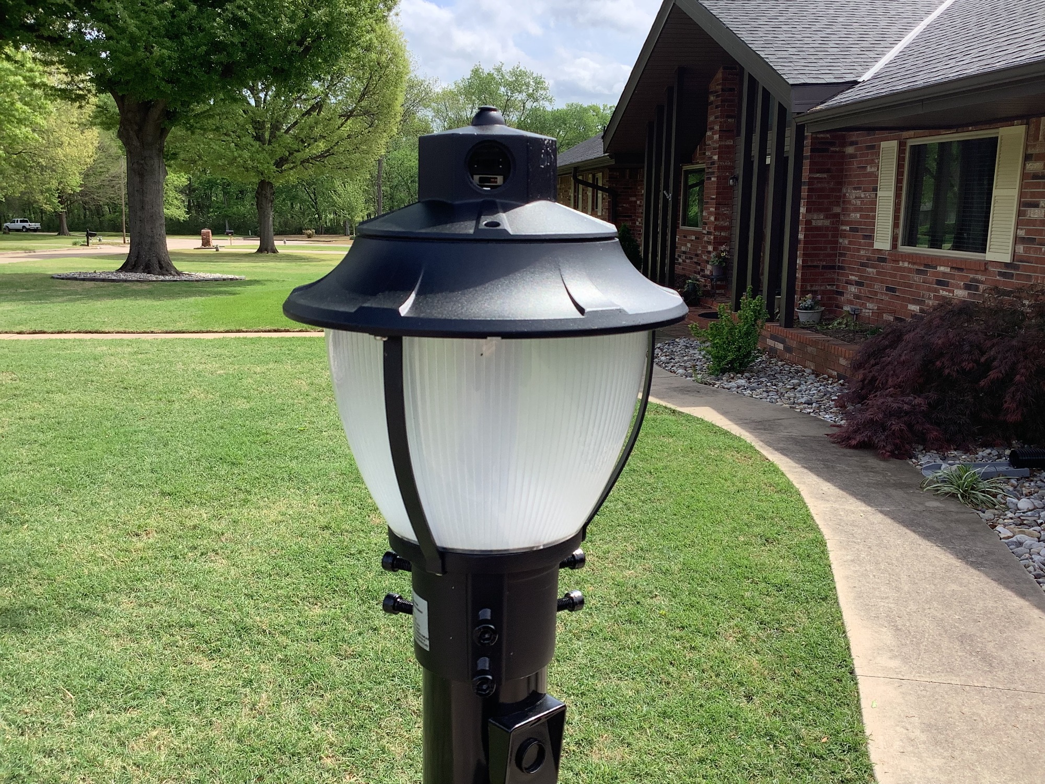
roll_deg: -0.6
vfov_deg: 45.4
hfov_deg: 58.4
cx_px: 522
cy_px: 392
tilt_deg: -11.9
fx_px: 936
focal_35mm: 31
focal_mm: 3.3
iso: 25
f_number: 2.4
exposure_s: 1/562
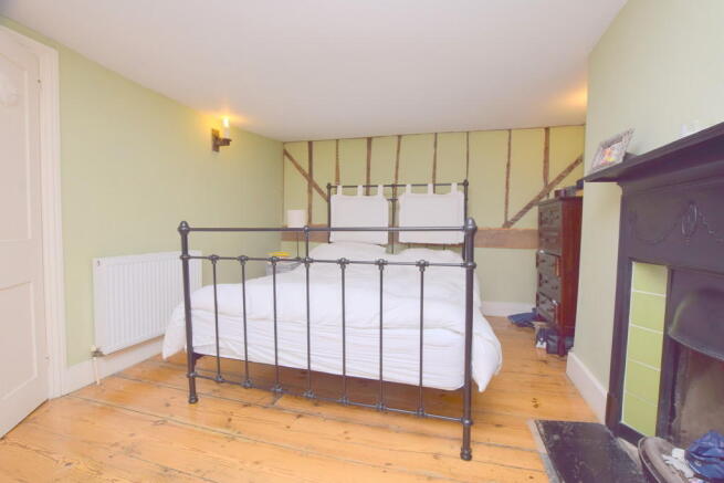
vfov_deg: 77.4
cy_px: 242
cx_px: 362
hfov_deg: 100.4
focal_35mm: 15
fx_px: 302
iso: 400
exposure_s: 1/60
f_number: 8
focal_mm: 10
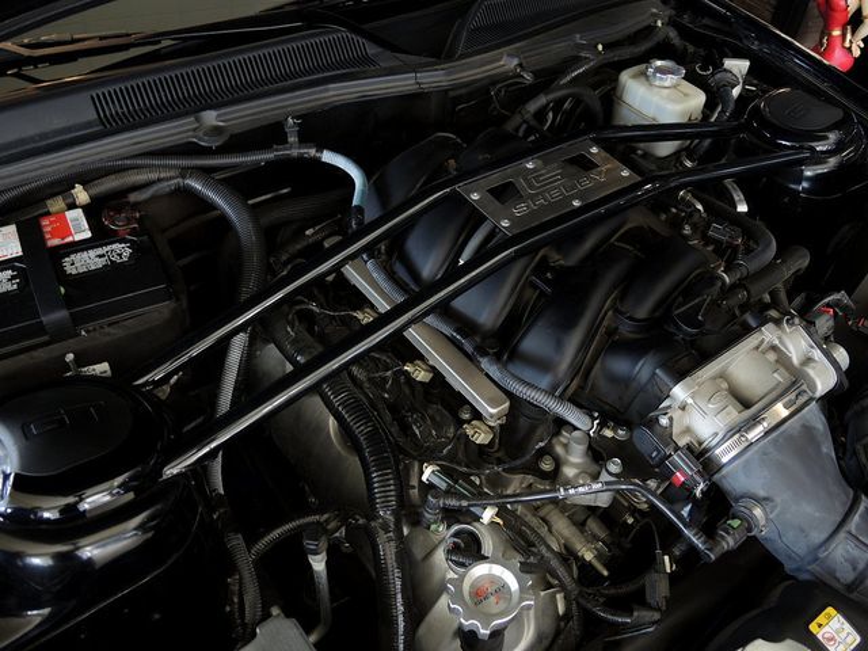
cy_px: 326
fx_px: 702
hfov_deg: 63.4
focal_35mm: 28
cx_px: 434
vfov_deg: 49.7
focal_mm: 6
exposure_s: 1/30
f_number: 2
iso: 80
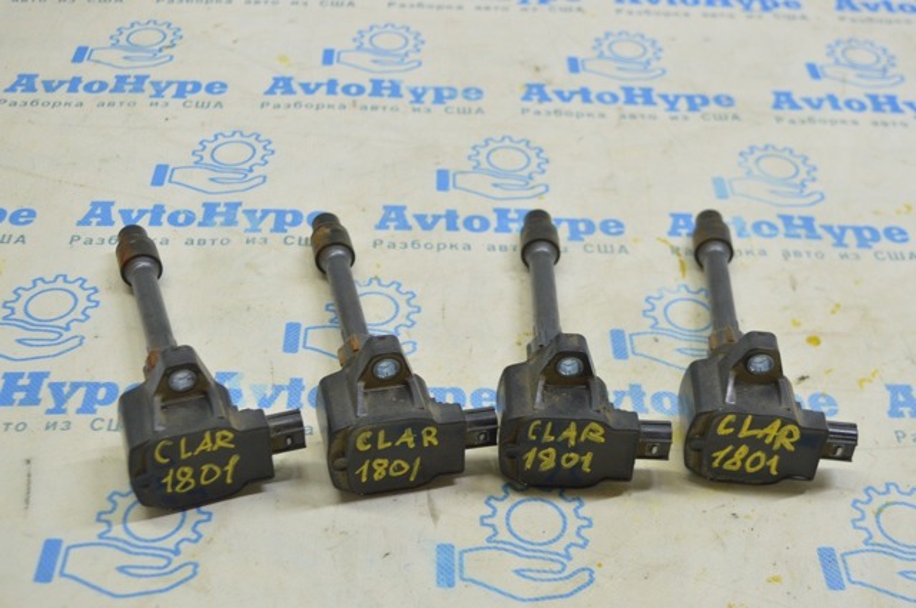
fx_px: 1220
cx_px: 458
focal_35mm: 48
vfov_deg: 28.0
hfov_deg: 41.2
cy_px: 304
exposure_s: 1/25
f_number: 5.6
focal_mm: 32
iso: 400
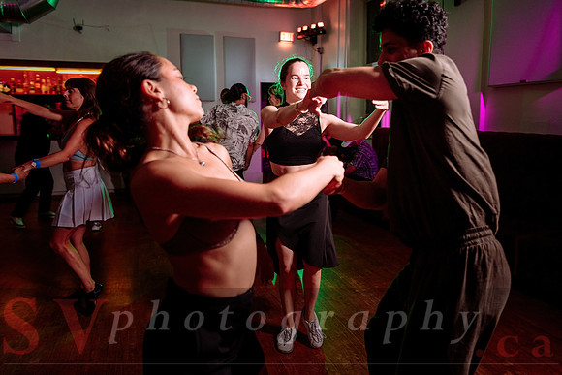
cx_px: 304
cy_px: 174
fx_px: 462
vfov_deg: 44.1
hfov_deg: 62.5
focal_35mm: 30
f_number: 2.8
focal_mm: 27
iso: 800
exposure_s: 1/30
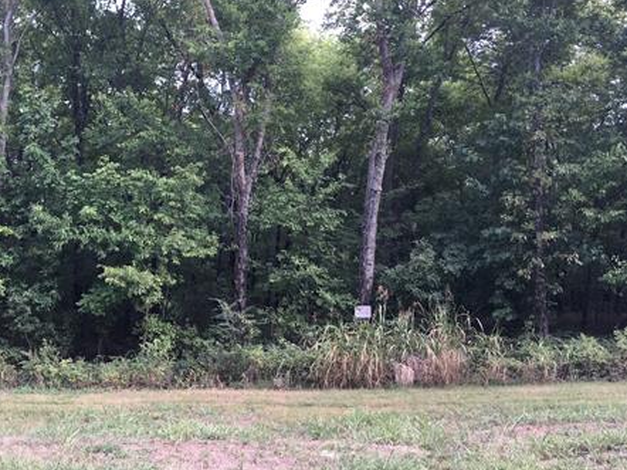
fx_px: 760
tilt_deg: +7.0
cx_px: 194
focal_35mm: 42
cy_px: 155
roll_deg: -2.2
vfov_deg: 34.0
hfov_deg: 44.0
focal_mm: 4.15
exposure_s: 1/120
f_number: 2.2
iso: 32
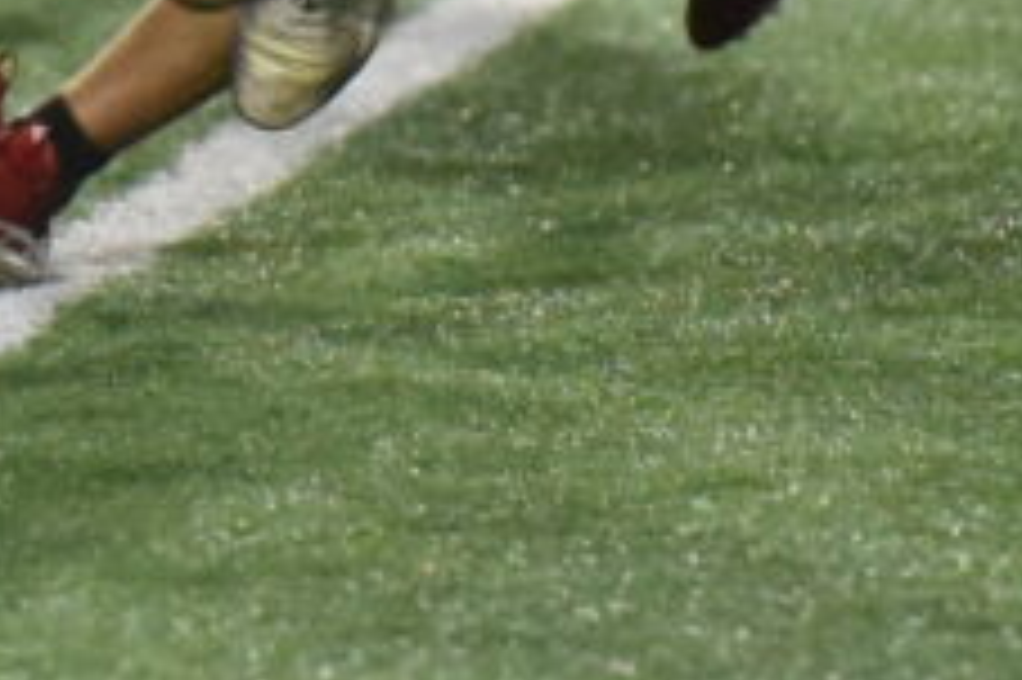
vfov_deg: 1.3
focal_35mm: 1058
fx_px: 30013
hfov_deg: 2.0
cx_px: 23
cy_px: -394
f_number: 2.8
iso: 12800
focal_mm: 200
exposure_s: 1/3200
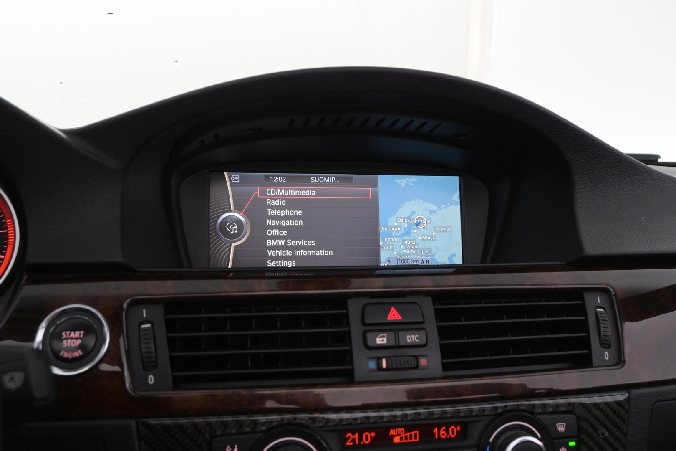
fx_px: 591
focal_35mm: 32
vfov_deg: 41.7
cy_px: 226
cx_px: 338
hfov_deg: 59.5
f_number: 5.6
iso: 2500
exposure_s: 1/50
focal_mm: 21
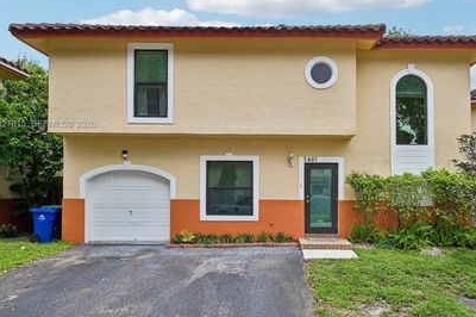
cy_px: 125
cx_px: 277
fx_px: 330
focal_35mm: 25
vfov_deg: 50.8
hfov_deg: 71.0
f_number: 7.1
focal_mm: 20
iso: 100
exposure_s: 1/200
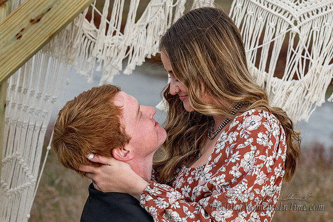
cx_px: 166
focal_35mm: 70
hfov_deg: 28.8
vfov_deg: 19.5
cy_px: 111
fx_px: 648
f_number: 5
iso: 250
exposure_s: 1/160
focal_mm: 70
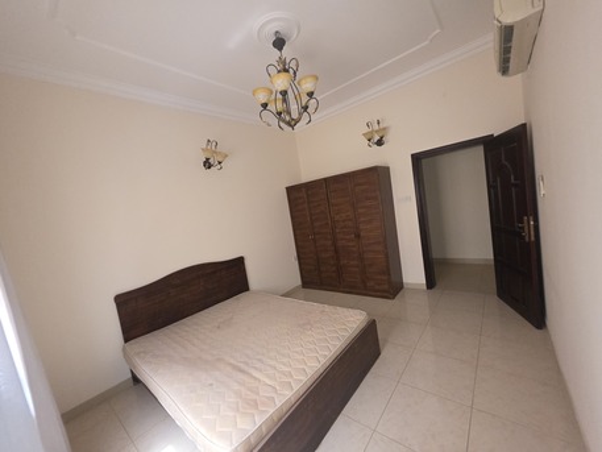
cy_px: 226
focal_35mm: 13
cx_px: 301
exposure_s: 1/50
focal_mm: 2.2
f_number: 1.9
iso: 250
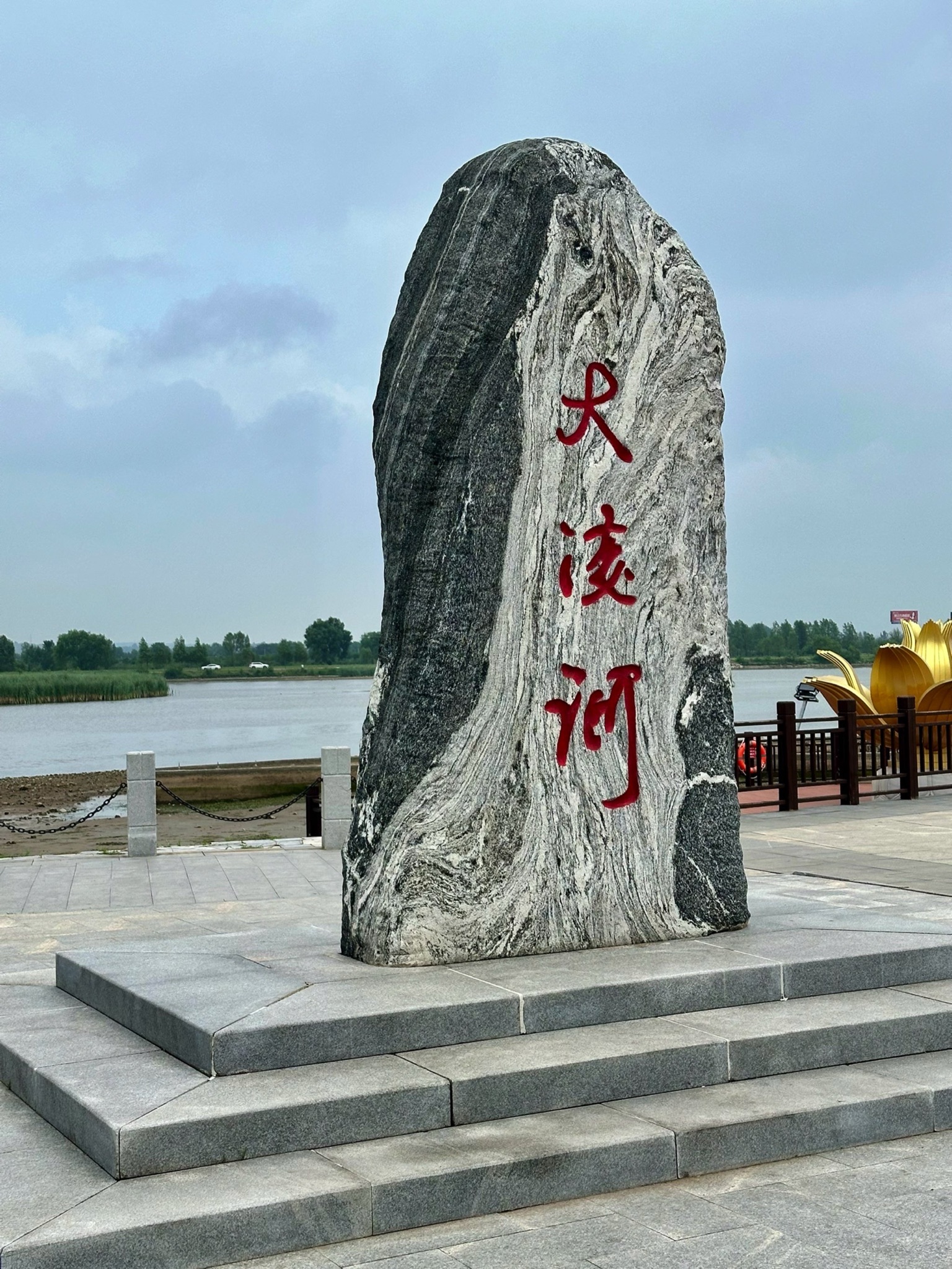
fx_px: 1760
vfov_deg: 39.7
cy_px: 634
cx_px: 476
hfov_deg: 30.3
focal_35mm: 48
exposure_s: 1/2976
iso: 64
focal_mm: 6.86
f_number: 1.78
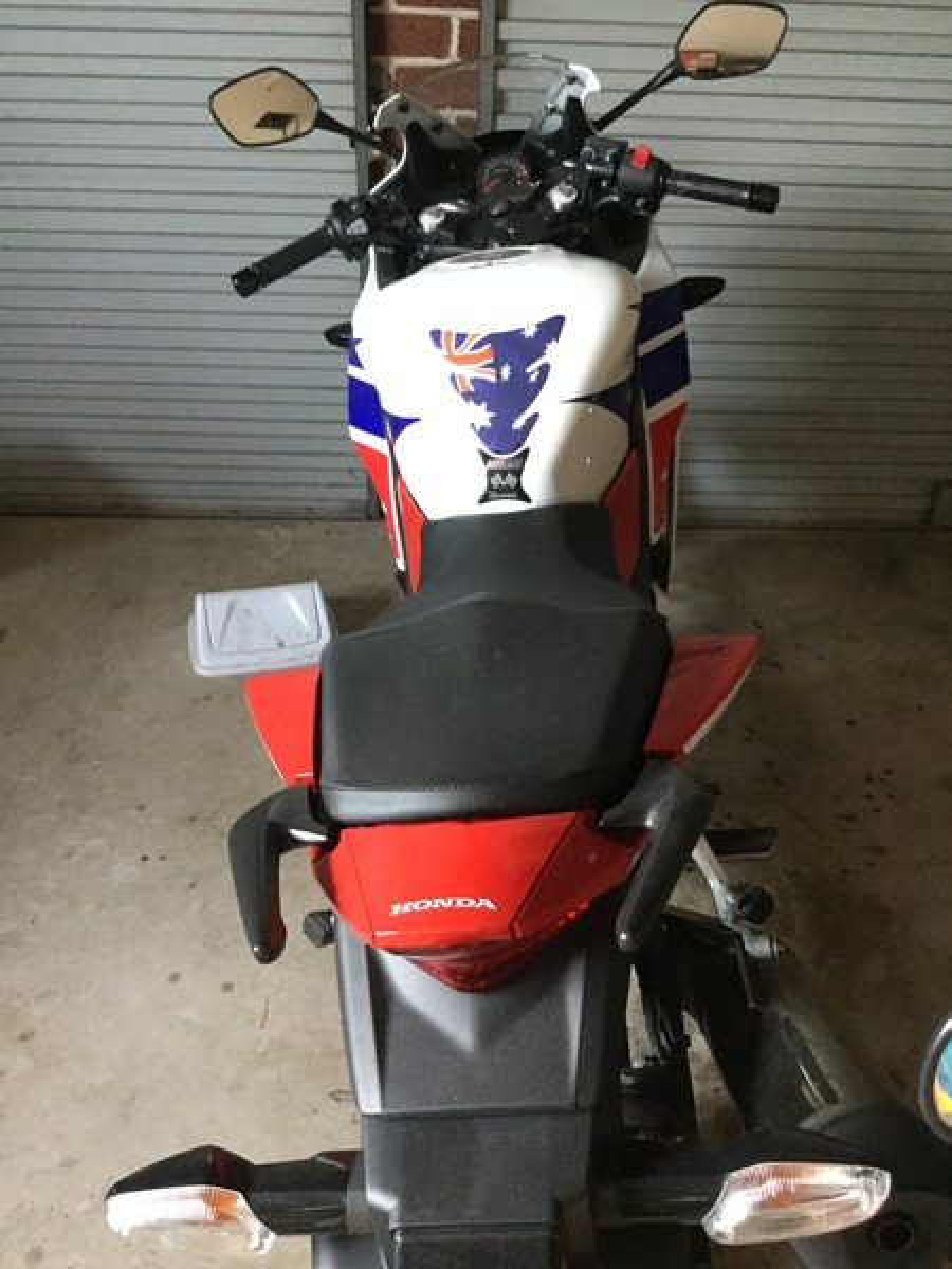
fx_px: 1137
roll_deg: -2.8
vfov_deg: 58.4
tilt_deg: -34.3
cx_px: 476
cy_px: 634
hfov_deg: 45.4
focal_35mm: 31
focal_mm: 3.3
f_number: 2.4
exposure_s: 1/17
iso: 250
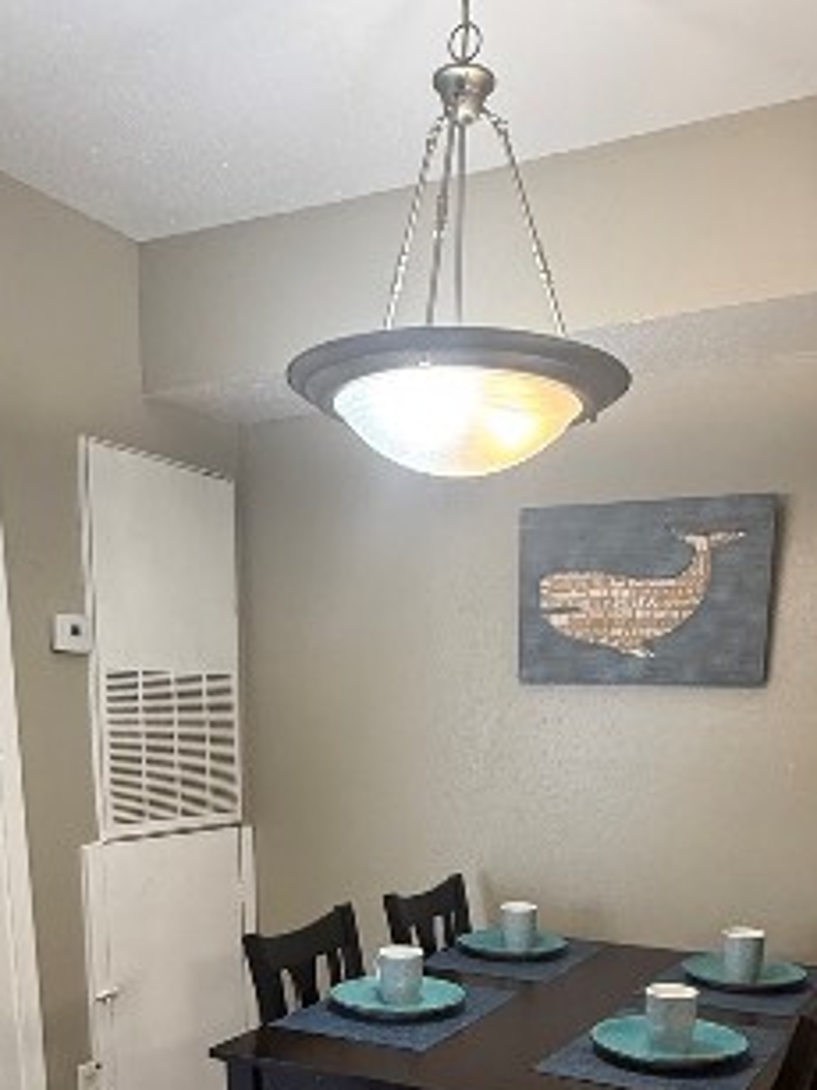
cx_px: 426
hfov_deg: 40.7
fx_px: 1102
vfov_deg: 47.8
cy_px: 962
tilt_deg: -11.2
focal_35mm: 35
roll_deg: -0.7
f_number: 2.2
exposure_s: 1/60
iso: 250
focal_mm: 2.22
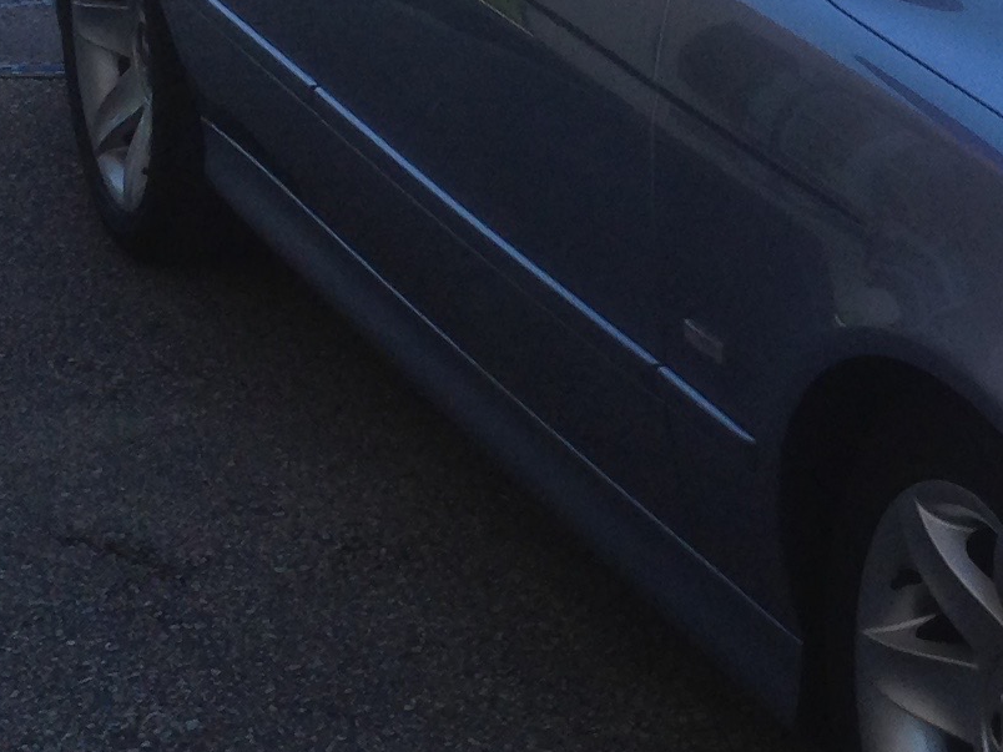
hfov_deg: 14.1
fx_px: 3883
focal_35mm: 134
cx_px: 1354
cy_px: 327
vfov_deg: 11.1
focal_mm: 4.12
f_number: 2.4
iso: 50
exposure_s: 1/384
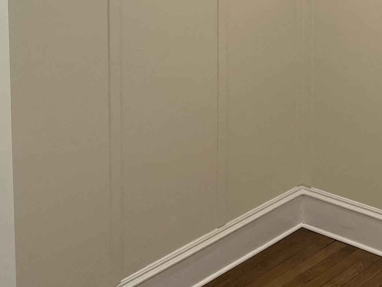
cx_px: 208
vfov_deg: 18.3
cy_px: -44
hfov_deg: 25.3
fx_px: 850
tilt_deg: -8.1
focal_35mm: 77
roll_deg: +0.3
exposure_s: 1/120
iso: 125
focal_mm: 4.2
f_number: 1.6
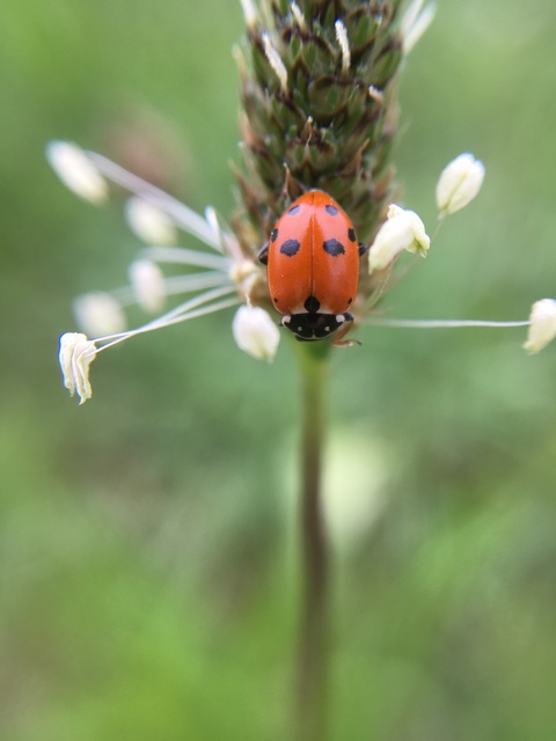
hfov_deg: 48.2
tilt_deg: -45.9
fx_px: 621
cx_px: 278
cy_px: 370
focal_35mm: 29
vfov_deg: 61.7
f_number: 2.2
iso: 25
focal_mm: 4.15
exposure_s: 1/361
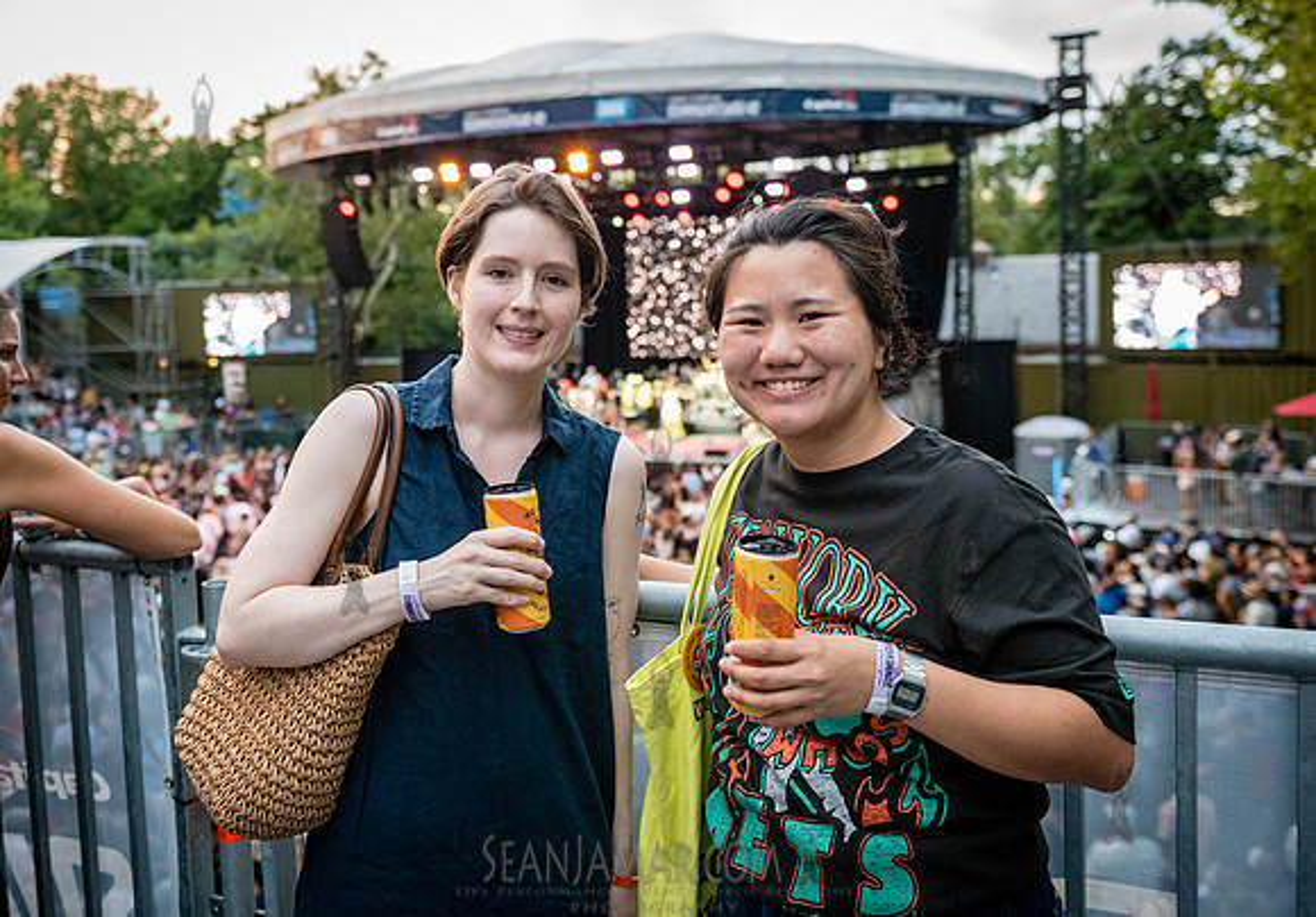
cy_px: 394
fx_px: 1350
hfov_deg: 52.0
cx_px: 641
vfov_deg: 37.4
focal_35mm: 36
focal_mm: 31
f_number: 3.2
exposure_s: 1/250
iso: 3200
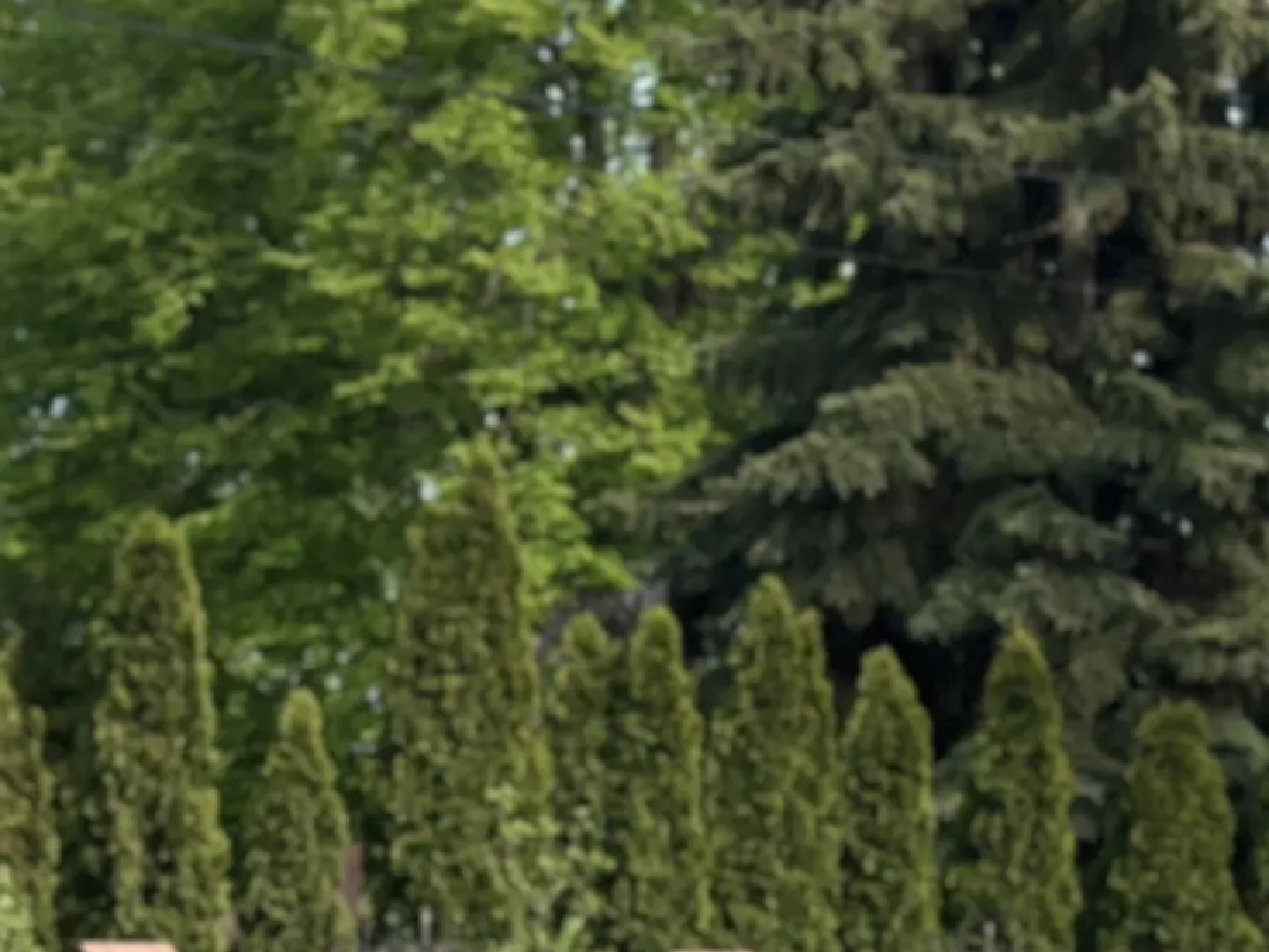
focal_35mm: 194
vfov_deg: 7.5
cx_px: -261
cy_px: 1604
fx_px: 7113
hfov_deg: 10.0
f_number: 1.78
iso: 80
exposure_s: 1/2597
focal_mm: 6.86
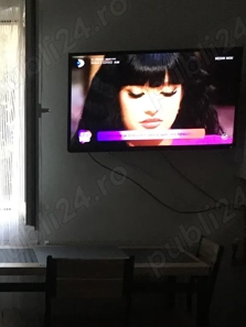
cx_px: -36
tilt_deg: -9.5
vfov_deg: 24.7
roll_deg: +0.6
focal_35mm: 78
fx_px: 739
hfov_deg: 18.1
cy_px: 251
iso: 250
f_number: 2.2
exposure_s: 1/25
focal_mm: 4.15
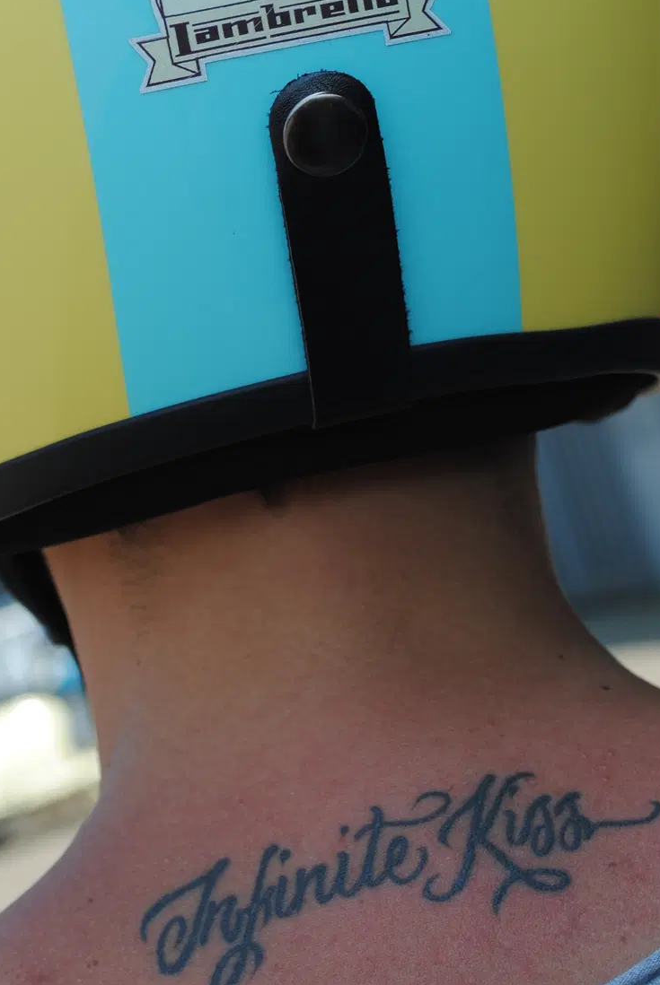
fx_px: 2687
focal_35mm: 98
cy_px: 297
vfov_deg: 20.7
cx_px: 319
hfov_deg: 14.0
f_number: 6.3
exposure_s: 1/160
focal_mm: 40
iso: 100
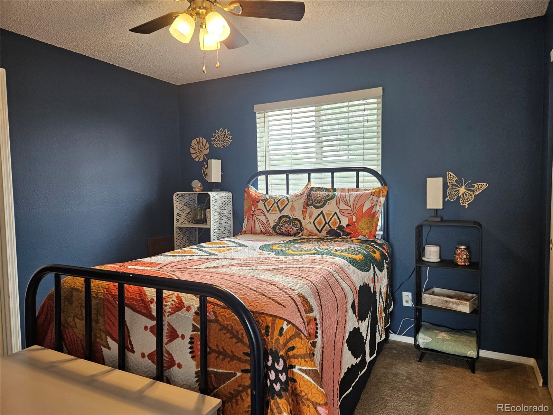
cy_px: 208
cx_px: 276
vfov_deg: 58.9
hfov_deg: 73.9
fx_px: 367
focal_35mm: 23
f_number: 1.8
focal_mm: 5.4
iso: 160
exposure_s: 1/120
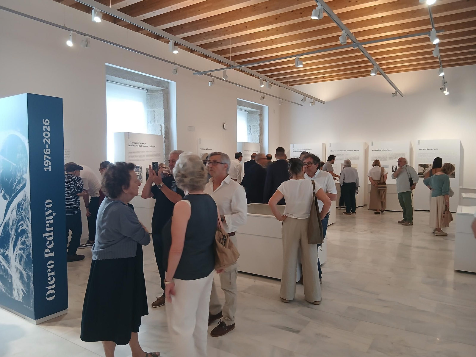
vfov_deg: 53.1
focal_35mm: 26
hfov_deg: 67.3
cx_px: 238
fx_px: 358
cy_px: 178
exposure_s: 1/33.3
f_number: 1.8
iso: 200
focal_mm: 3.98
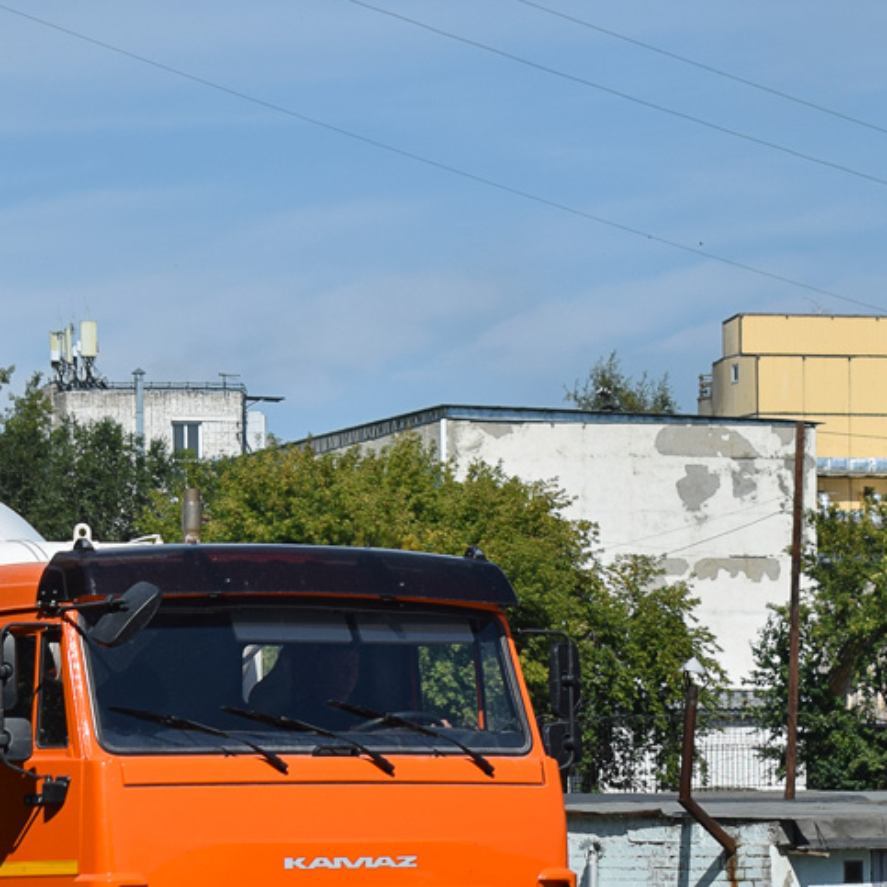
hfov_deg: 11.4
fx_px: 4407
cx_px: 77
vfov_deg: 11.5
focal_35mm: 152
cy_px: 696
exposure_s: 1/1000
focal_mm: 48
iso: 100
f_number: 6.3
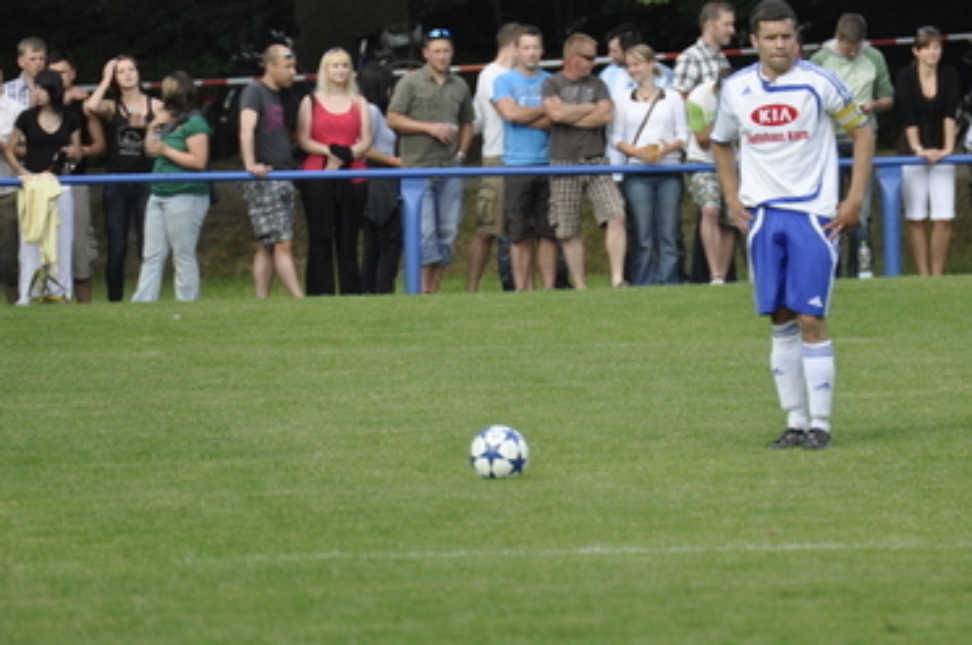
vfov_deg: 2.3
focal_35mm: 607
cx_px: 592
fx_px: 16361
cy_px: 257
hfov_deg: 3.4
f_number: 5.6
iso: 400
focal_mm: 300
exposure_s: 1/320
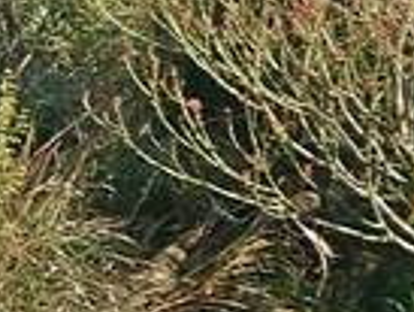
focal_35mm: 205
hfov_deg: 8.2
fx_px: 2454
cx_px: -834
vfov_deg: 7.2
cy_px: 5
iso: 200
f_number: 4.5
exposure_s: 1/800
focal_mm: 14
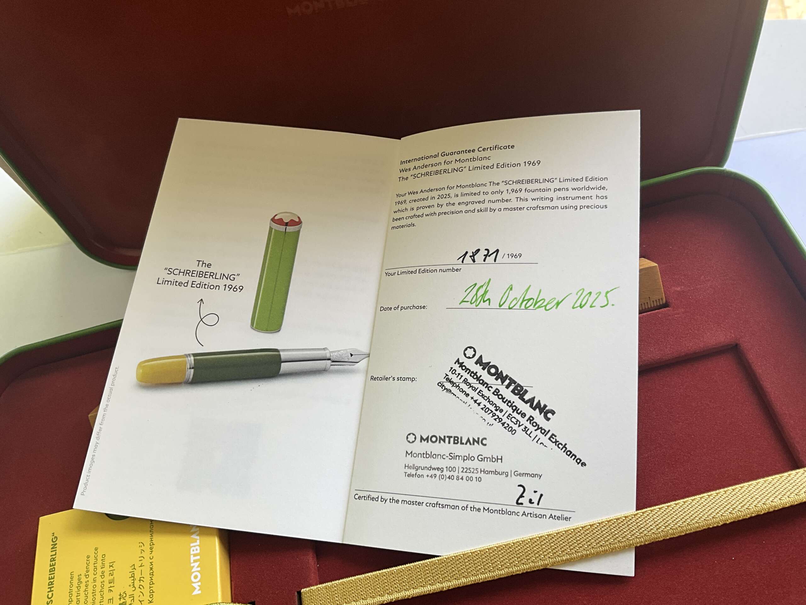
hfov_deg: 61.7
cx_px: 403
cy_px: 302
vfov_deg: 48.2
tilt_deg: -57.1
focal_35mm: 29
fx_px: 675
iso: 40
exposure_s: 1/122
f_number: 1.8
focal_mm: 3
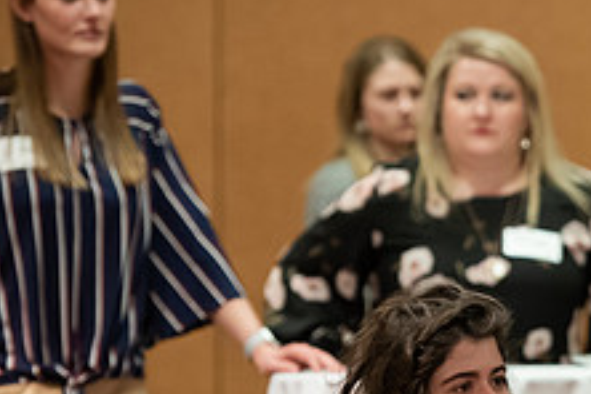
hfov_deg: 6.3
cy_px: 387
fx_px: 5351
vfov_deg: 4.2
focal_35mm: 326
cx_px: 634
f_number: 3.2
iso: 3200
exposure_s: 1/200
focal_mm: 125
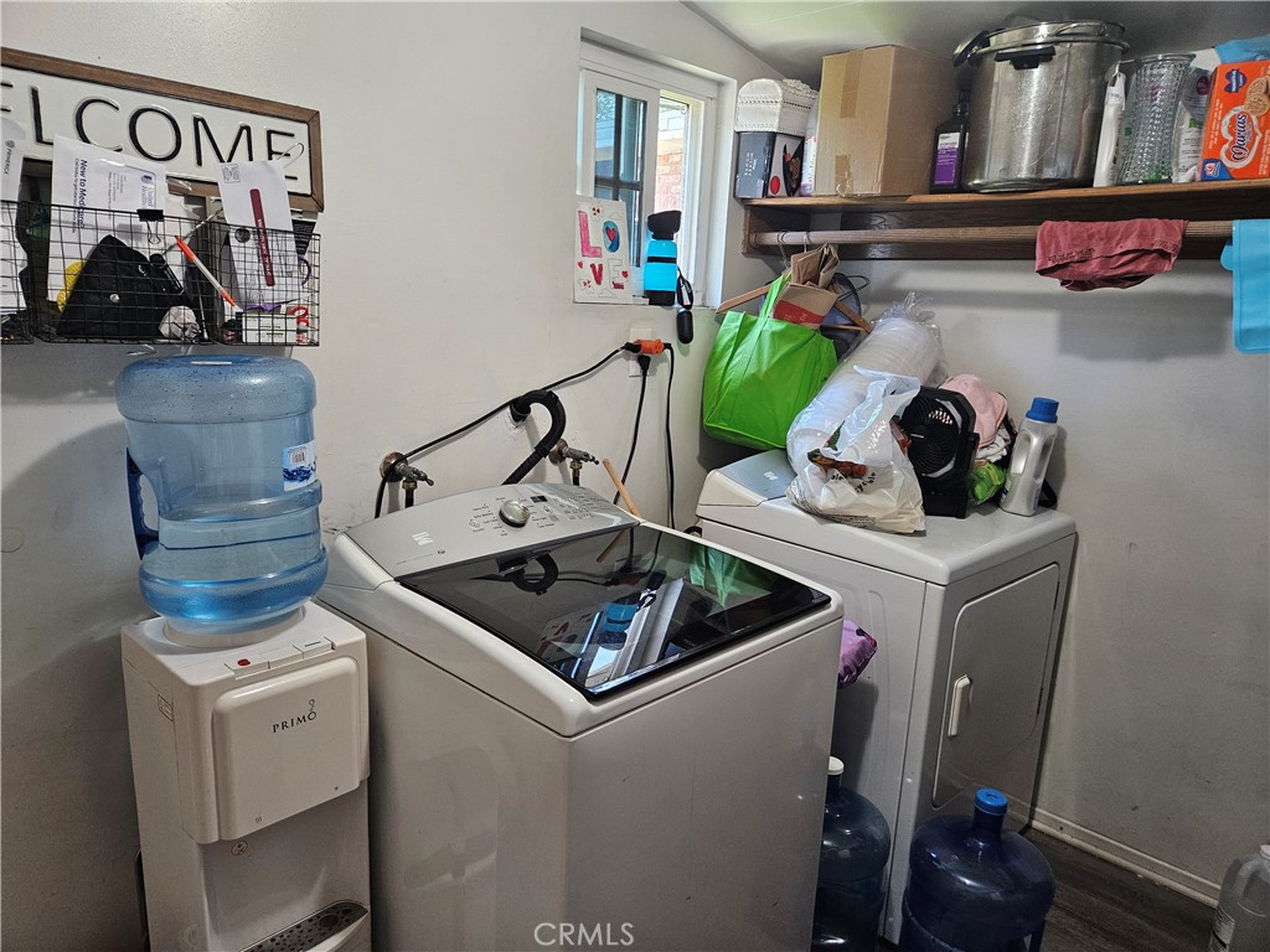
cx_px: 635
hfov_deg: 73.9
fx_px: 844
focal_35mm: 23
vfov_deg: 58.9
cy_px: 476
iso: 250
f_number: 1.8
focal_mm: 5.4
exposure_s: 1/120
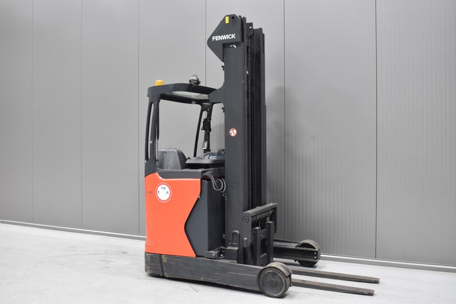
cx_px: 228
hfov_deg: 55.1
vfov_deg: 38.4
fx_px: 437
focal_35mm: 34
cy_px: 152
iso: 1600
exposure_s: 1/30
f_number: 5
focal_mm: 23
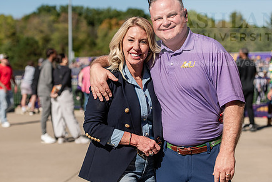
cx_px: 137
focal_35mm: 100
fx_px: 755
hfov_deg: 20.4
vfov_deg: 13.7
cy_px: 76
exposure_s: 1/800
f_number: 4
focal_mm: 75
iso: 80
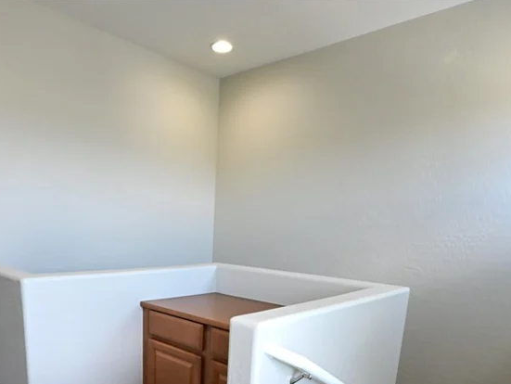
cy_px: 314
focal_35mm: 25
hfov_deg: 68.6
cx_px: 201
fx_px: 369
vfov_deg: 51.1
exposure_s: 1/60
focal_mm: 14
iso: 6400
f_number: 18
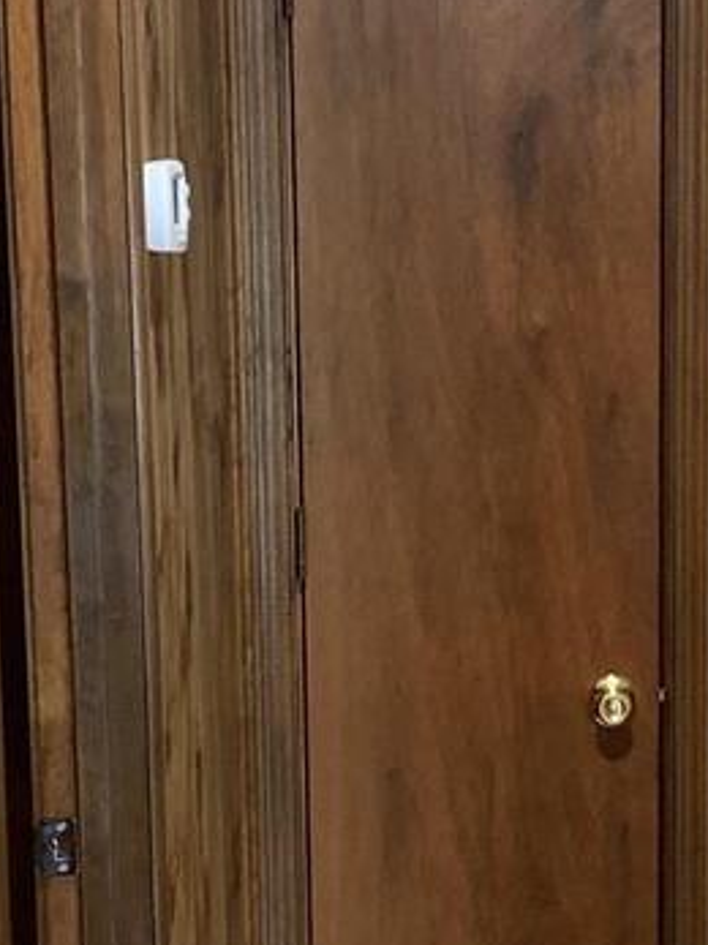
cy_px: 899
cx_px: 523
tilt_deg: -12.0
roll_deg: -0.2
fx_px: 3138
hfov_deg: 12.8
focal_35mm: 115
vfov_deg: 16.8
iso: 320
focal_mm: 4.25
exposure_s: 1/60
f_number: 1.8
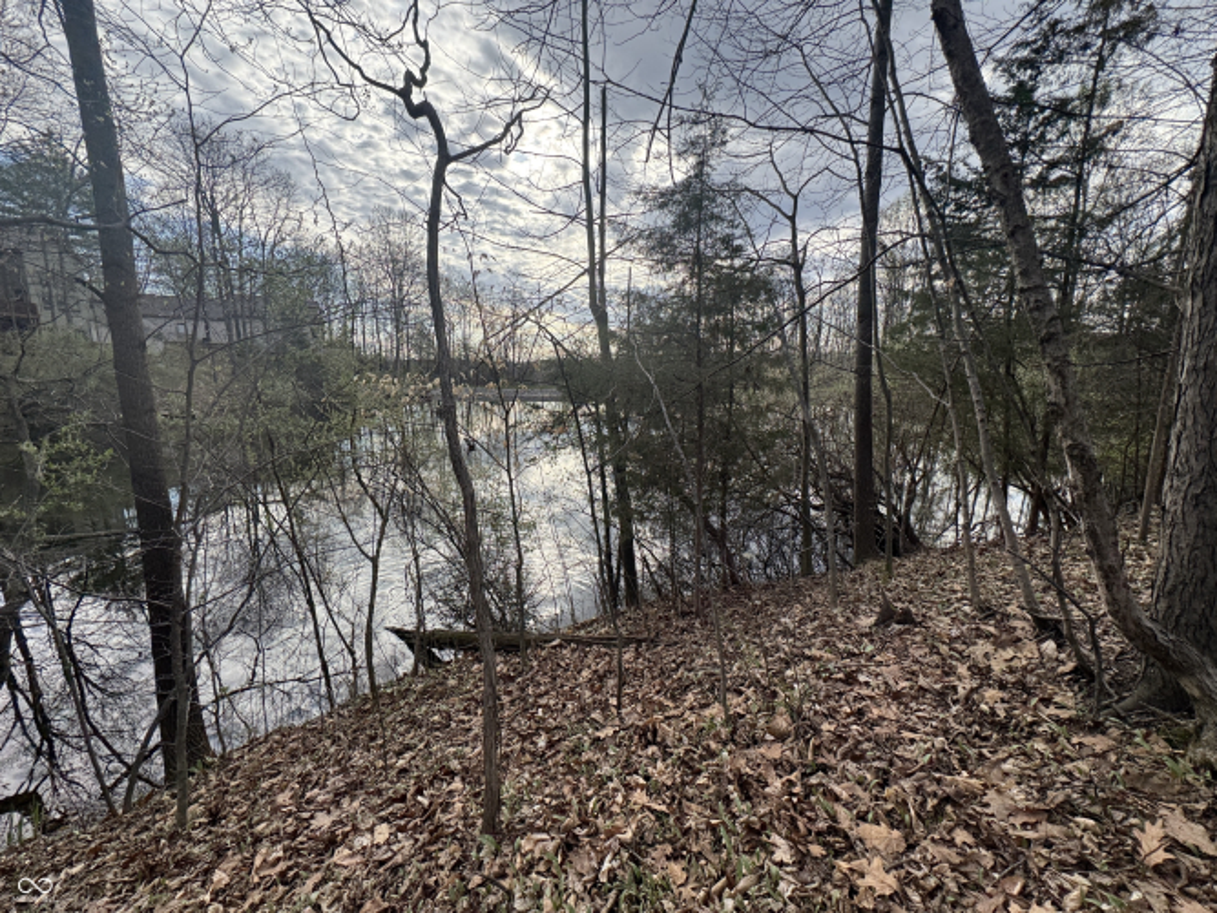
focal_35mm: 14
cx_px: 608
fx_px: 492
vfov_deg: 85.7
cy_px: 456
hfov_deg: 102.1
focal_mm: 2.22
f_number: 2.2
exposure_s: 1/561
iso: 40
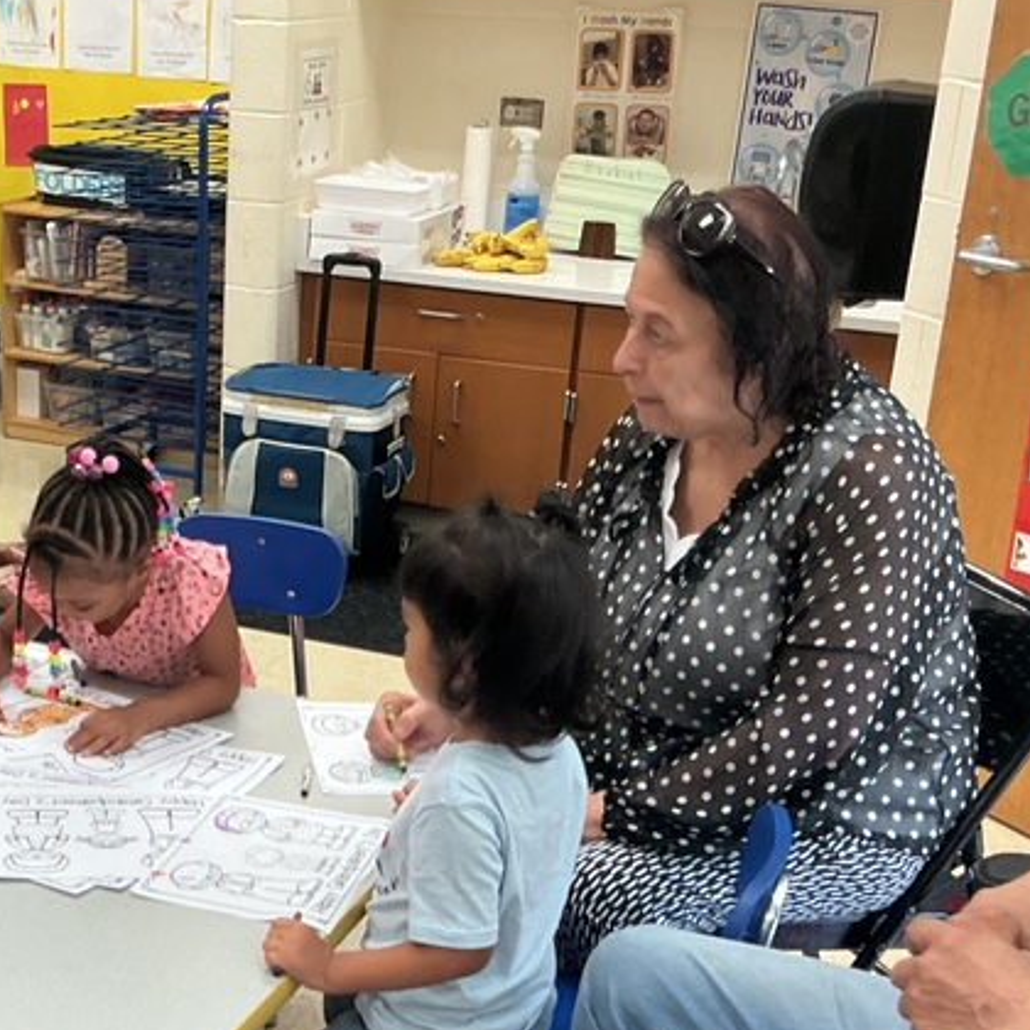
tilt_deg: -21.6
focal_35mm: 61
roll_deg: -1.1
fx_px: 2054
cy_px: 731
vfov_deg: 27.9
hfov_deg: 27.8
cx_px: 275
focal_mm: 3
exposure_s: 1/60
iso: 64
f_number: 1.8
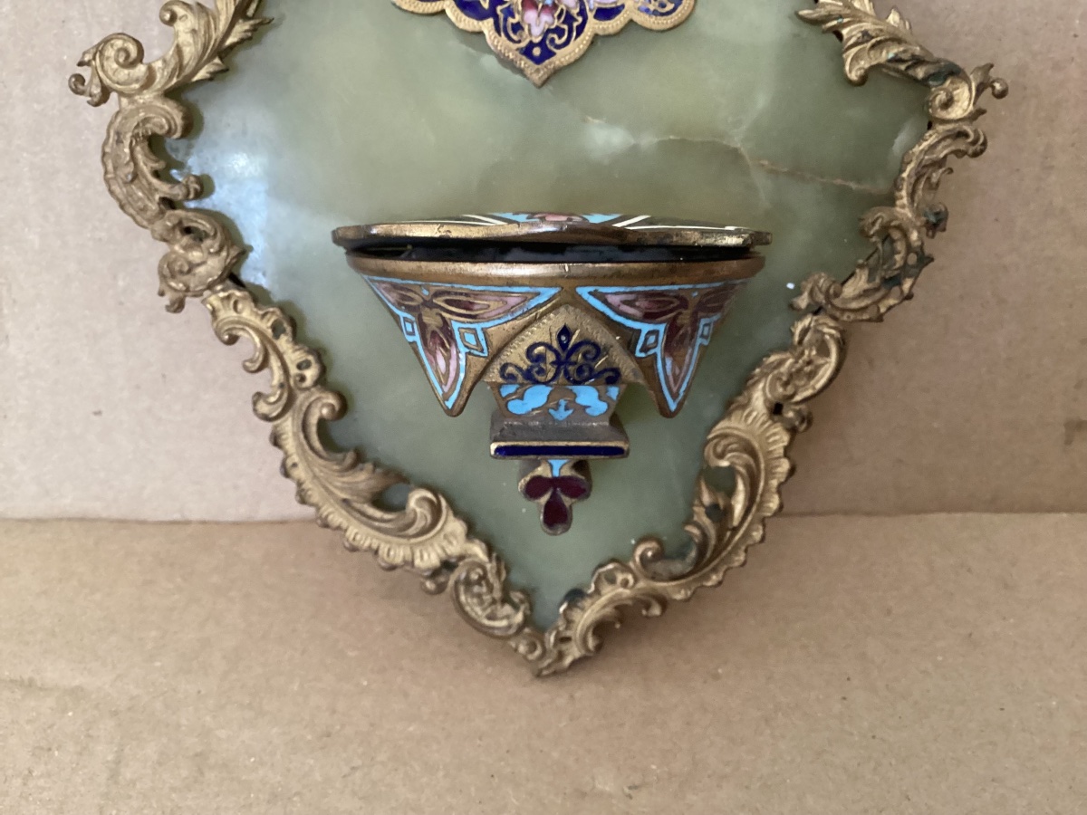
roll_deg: -3.6
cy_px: 408
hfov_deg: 58.4
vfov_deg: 45.4
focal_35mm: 31
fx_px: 973
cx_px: 544
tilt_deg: -34.3
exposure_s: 1/25
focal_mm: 3.3
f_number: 2.4
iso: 640
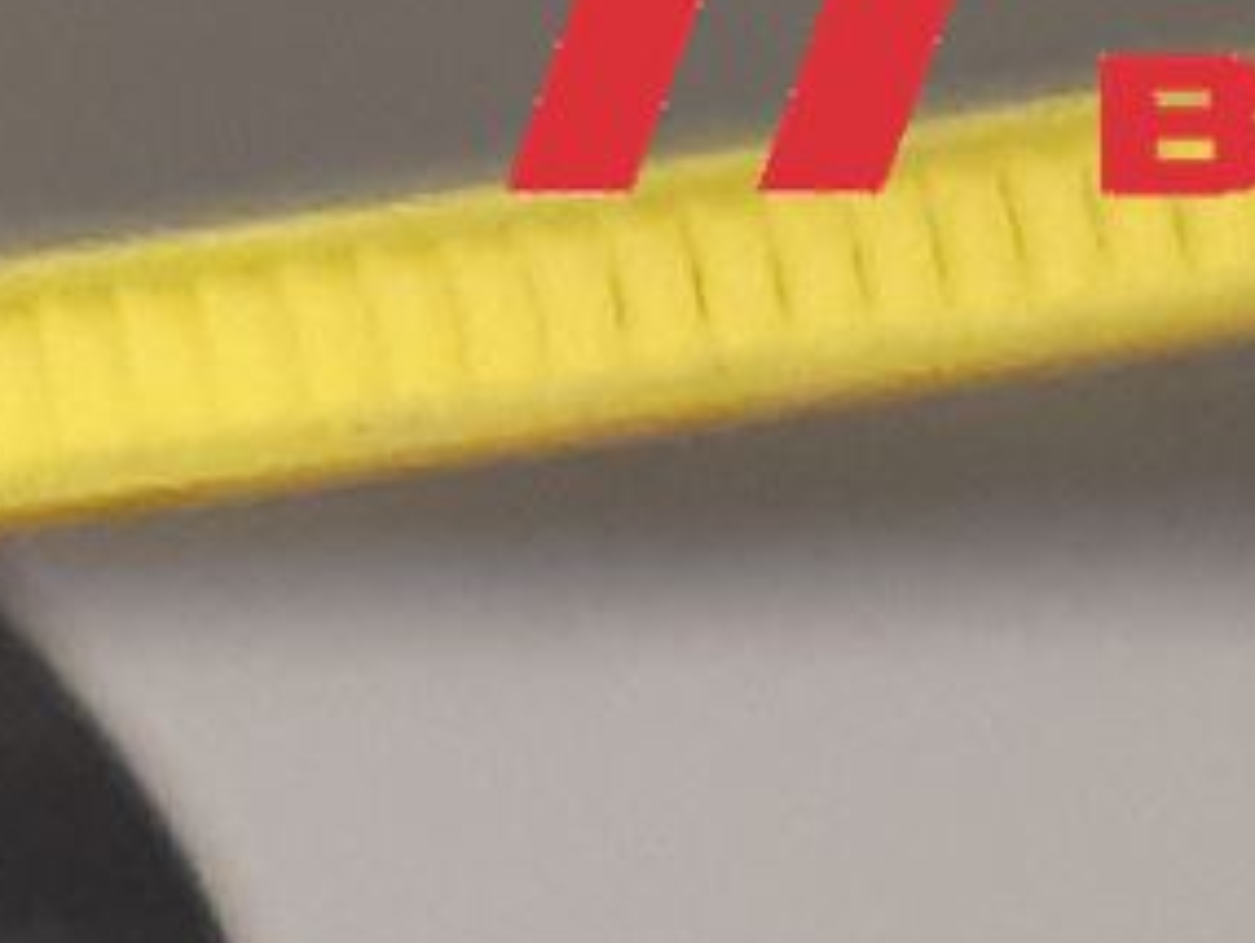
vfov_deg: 7.1
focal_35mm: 187
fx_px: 6783
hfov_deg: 9.8
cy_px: 2833
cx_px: -1299
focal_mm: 3.93
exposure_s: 1/50
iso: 125
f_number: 1.7
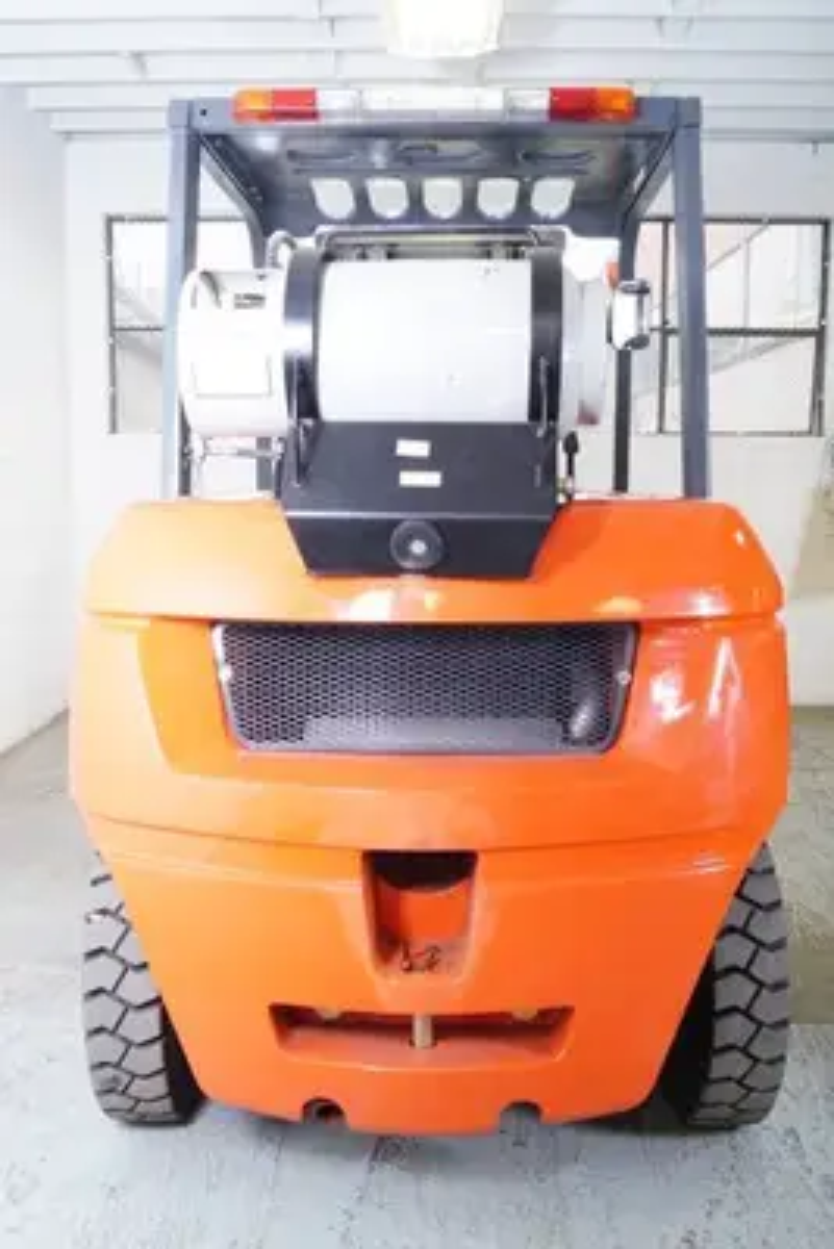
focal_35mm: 33
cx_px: 417
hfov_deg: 40.0
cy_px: 624
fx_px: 1146
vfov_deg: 57.2
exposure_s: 1/200
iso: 3200
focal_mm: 22
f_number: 9
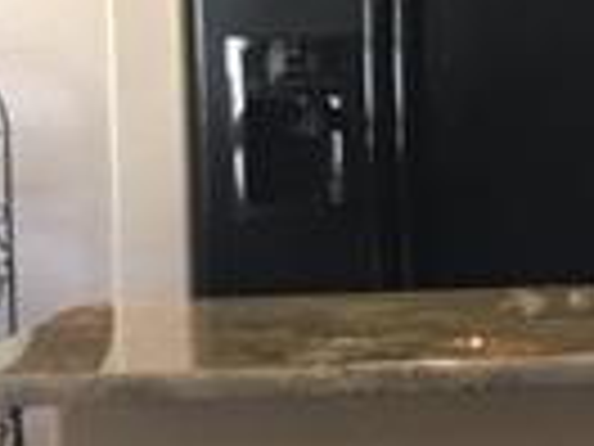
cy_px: 18
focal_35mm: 141
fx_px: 2420
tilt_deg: -1.2
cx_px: 1426
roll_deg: +0.1
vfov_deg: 10.4
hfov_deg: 11.5
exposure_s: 1/15
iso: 64
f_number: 2.2
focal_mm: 4.15
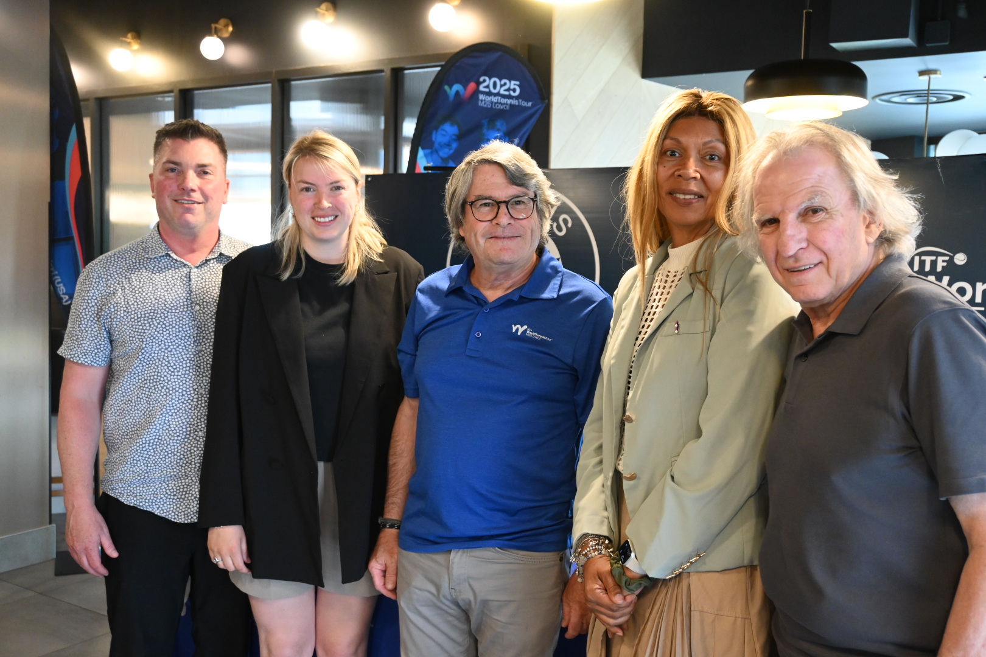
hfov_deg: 55.1
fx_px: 945
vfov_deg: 38.4
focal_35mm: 34
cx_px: 493
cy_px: 328
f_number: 4.2
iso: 2200
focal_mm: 23
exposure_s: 1/40
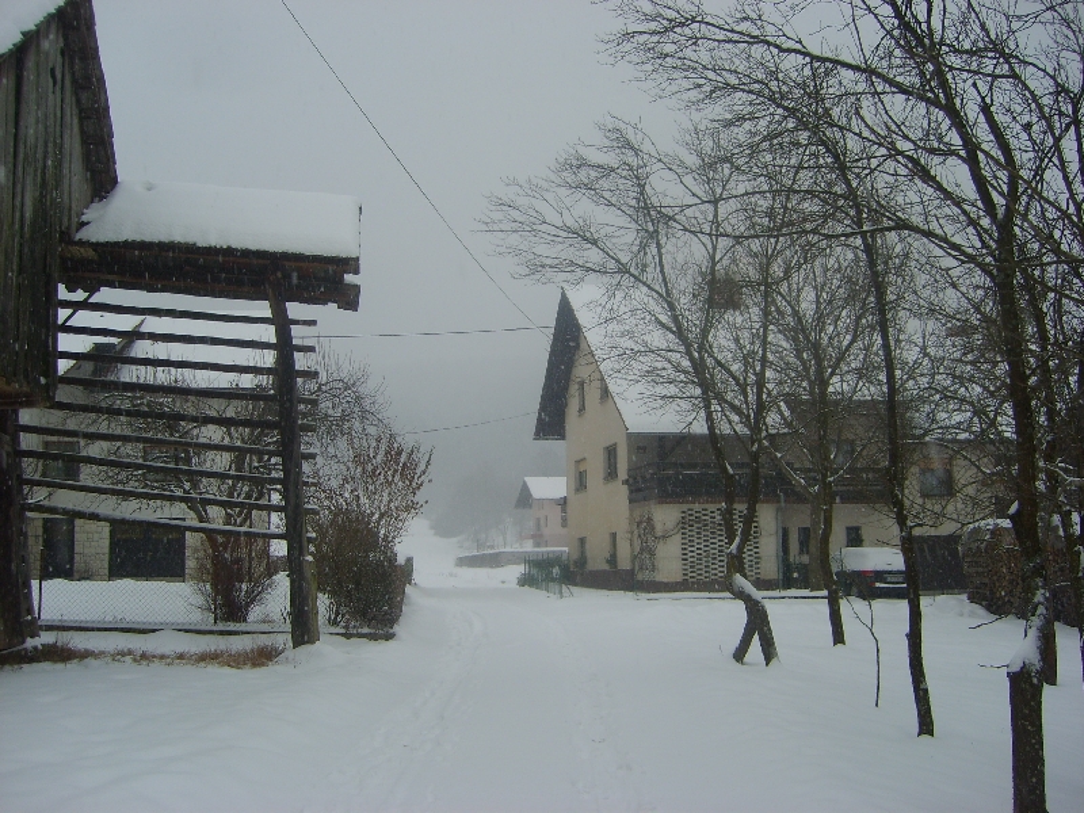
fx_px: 1096
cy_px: 406
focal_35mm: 35
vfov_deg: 40.7
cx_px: 542
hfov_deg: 52.6
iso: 50
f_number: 2.8
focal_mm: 5.8
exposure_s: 1/180
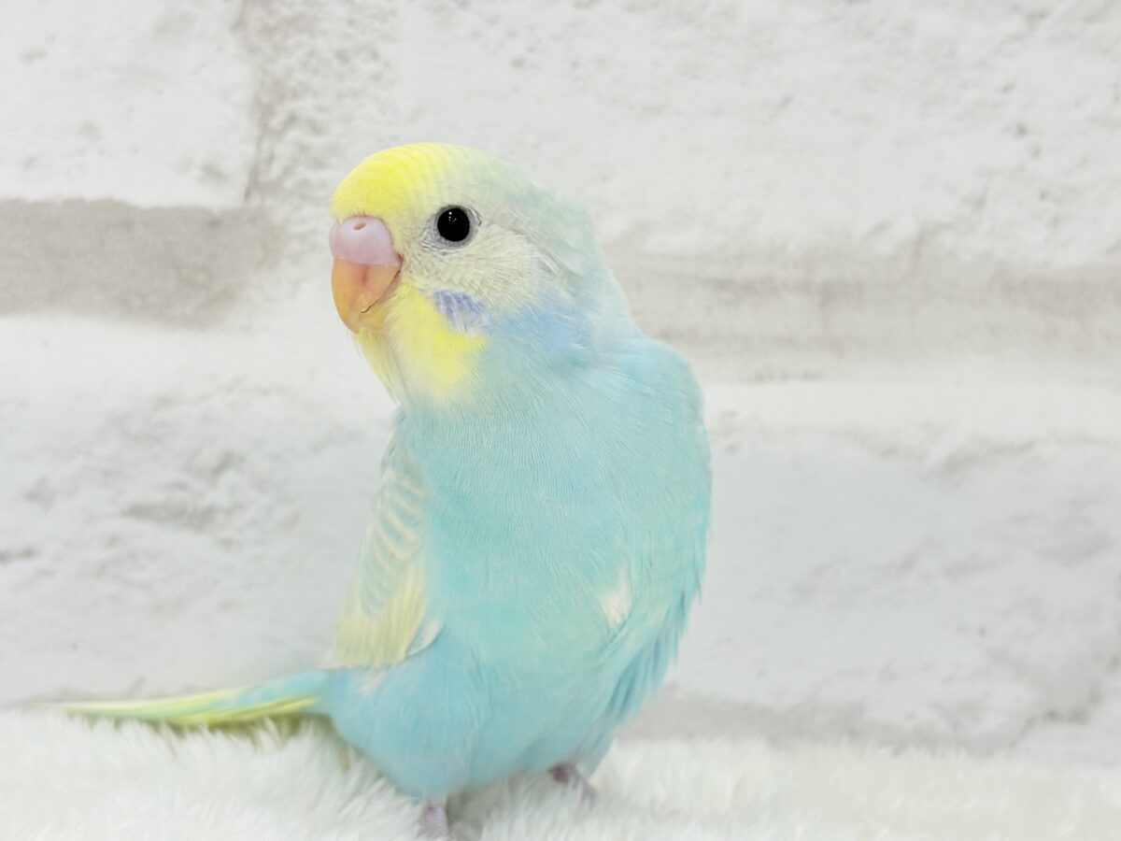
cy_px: 420
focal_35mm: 52
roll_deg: -3.0
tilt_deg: -2.5
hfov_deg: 36.8
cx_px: 560
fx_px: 1684
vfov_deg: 28.0
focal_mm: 5.96
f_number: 1.6
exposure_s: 1/100
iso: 64
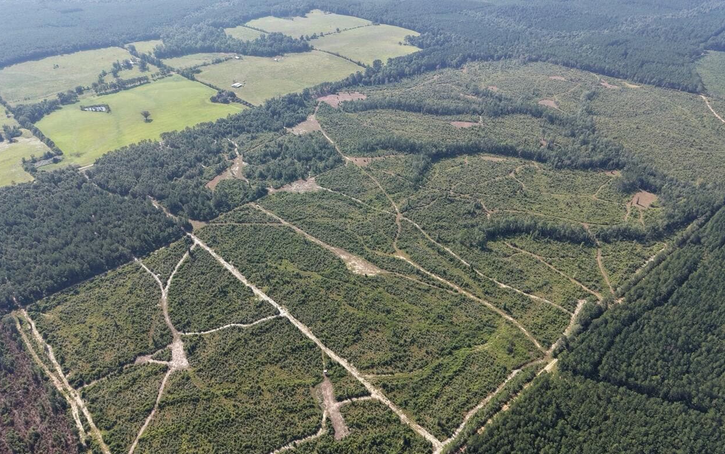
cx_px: 358
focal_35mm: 26
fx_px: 514
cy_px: 241
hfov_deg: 70.4
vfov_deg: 47.6
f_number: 1.8
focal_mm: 8.7
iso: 130
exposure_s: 1/1500
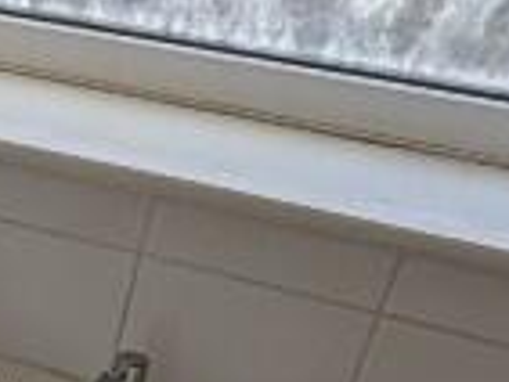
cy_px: 488
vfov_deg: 16.2
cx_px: -498
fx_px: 1280
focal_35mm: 87
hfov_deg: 16.9
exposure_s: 1/373
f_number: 1.7
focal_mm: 2.02
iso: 55
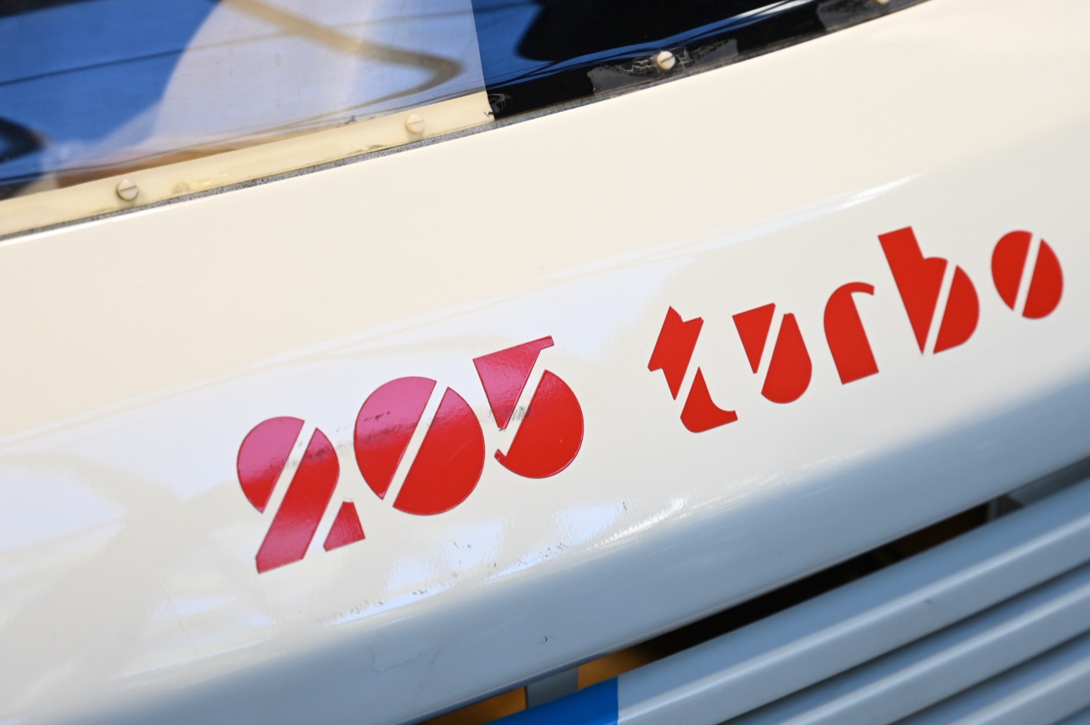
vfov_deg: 13.8
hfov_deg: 20.5
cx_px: 750
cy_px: 427
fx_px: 2995
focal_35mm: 99
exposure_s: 1/250
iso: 640
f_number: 4
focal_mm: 70
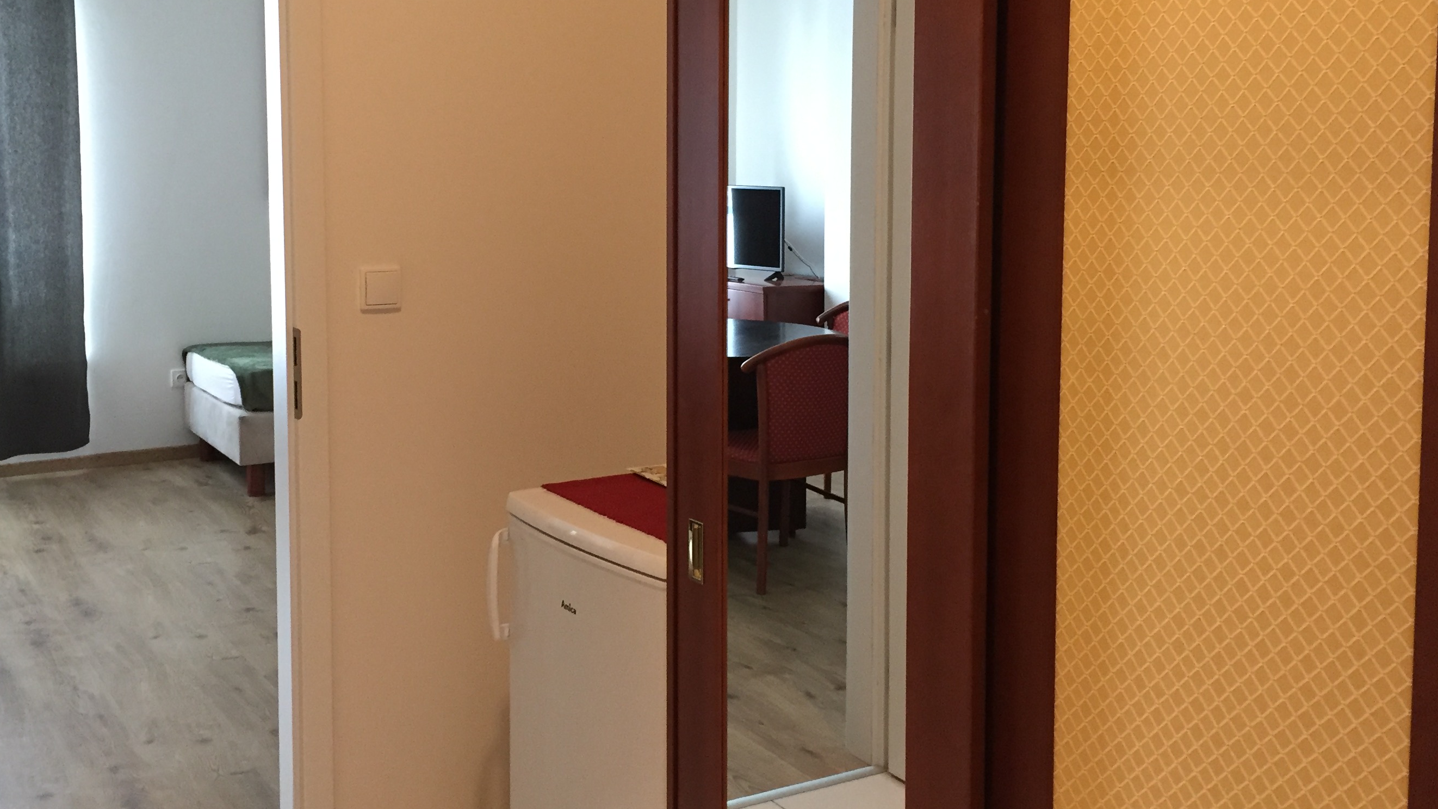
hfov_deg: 51.6
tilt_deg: -6.0
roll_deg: -0.9
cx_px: 663
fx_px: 1487
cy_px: 275
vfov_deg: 30.2
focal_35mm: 39
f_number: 2.2
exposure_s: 1/33
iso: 250
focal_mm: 4.15
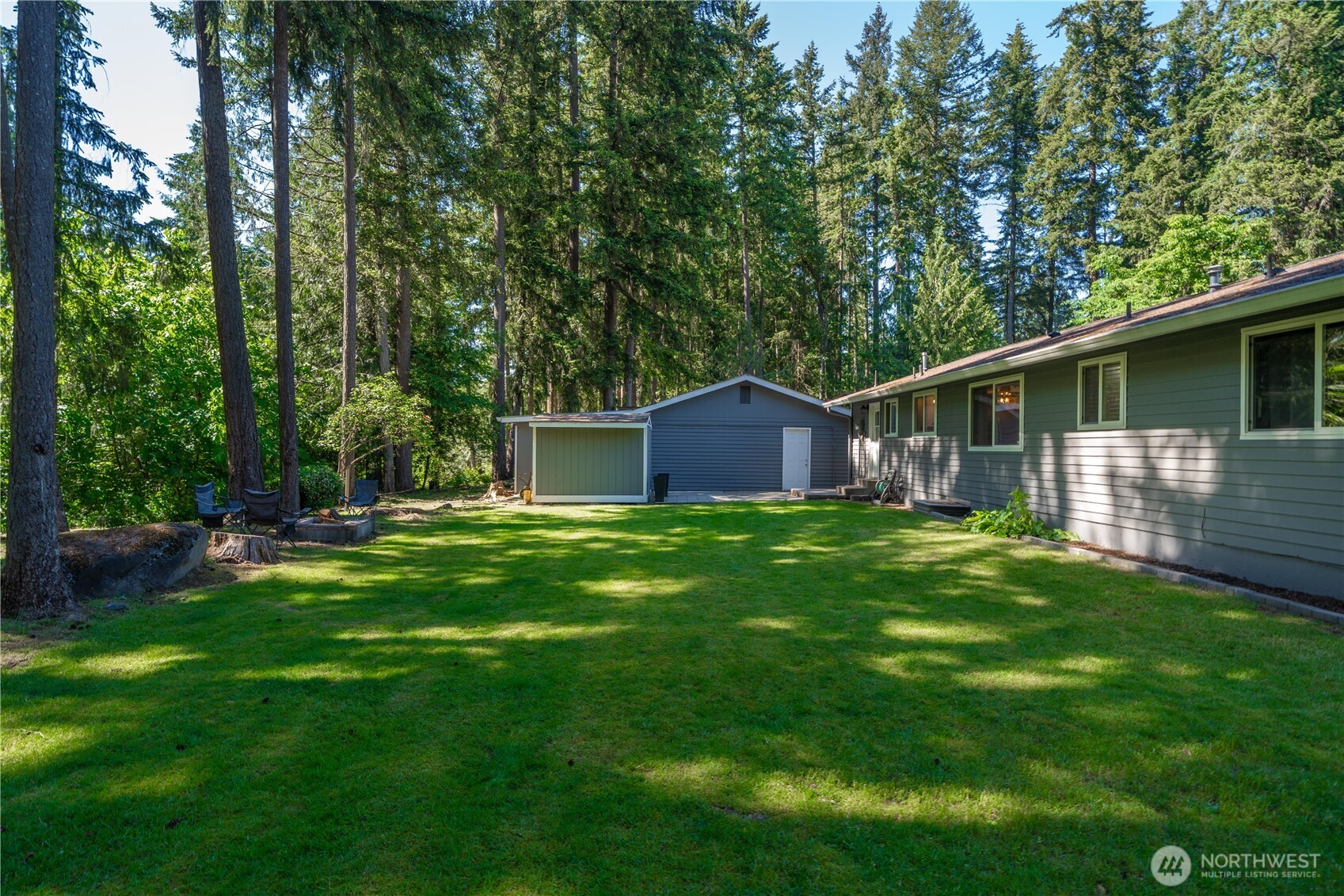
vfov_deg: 70.4
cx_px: 672
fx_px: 635
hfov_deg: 93.3
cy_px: 448
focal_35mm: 17
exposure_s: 1/30
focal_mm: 17
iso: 160
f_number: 7.1
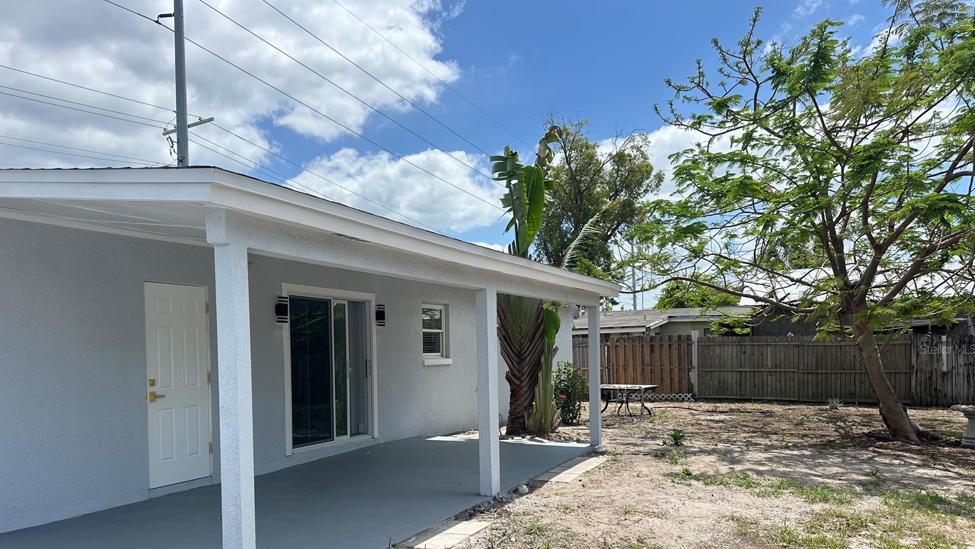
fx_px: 698
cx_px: 476
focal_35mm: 27
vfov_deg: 42.5
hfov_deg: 69.8
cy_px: 349
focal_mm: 6.86
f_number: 1.78
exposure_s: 1/3472
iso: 80
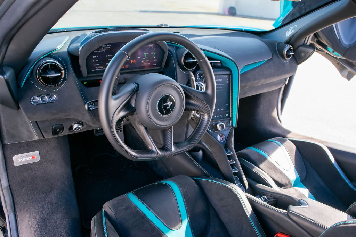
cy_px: 118
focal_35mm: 27
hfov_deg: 67.4
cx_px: 178
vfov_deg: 47.9
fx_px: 267
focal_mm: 18
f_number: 6.3
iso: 400
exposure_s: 1/160
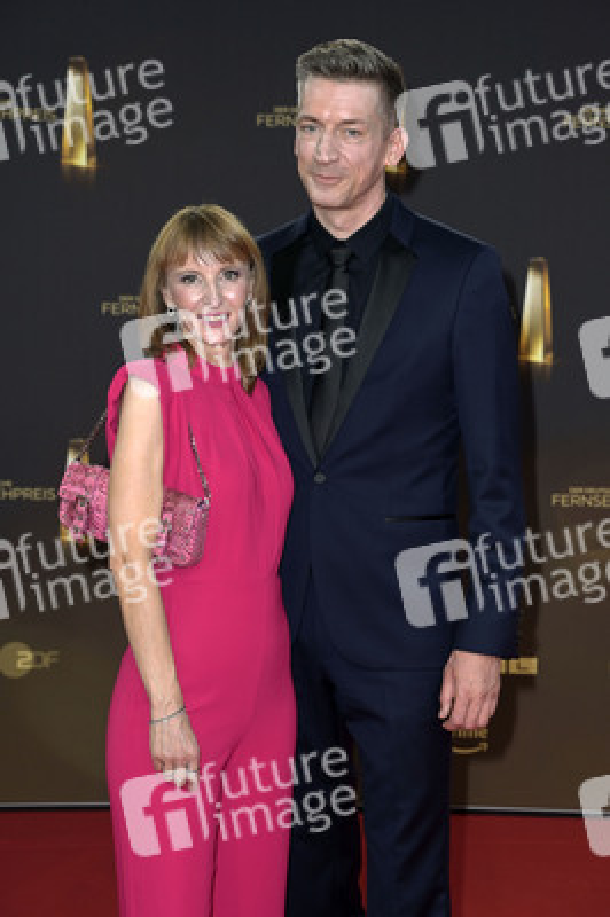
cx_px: 305
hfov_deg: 13.7
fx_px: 2546
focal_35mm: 100
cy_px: 458
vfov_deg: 20.4
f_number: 6.3
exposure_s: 1/250
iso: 800
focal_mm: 100
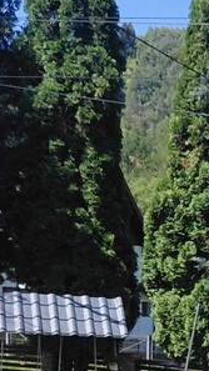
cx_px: 428
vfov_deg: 21.3
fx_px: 926
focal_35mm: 94
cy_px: 427
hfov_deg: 11.5
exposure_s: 1/1237
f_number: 1.8
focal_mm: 4.69
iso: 50
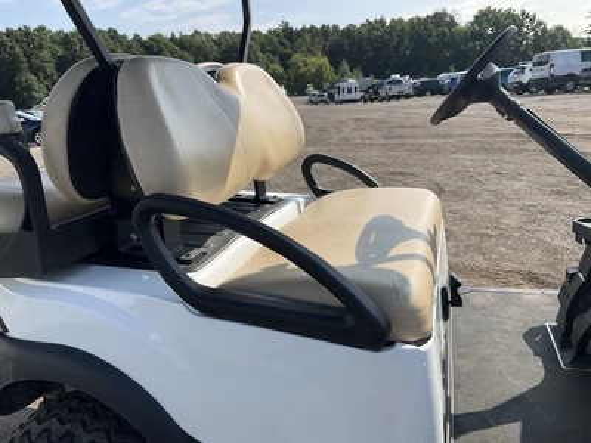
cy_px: 222
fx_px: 495
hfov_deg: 61.7
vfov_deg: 48.2
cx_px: 296
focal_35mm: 29
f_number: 1.8
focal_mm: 3
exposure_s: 1/1730
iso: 25
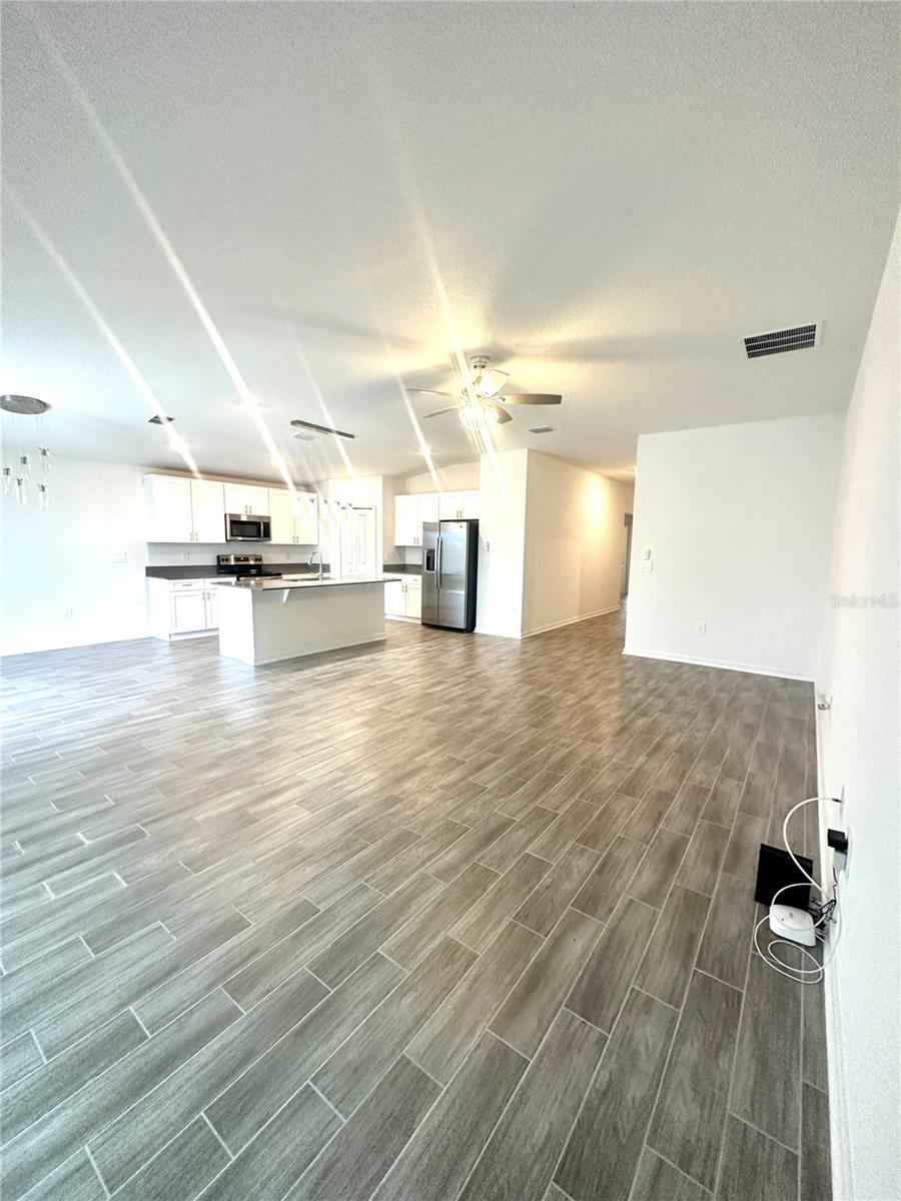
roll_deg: -2.0
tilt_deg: -7.0
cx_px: 450
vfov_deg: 102.1
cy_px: 600
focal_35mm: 14
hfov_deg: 85.7
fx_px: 486
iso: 200
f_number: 2.2
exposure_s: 1/120
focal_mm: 2.22
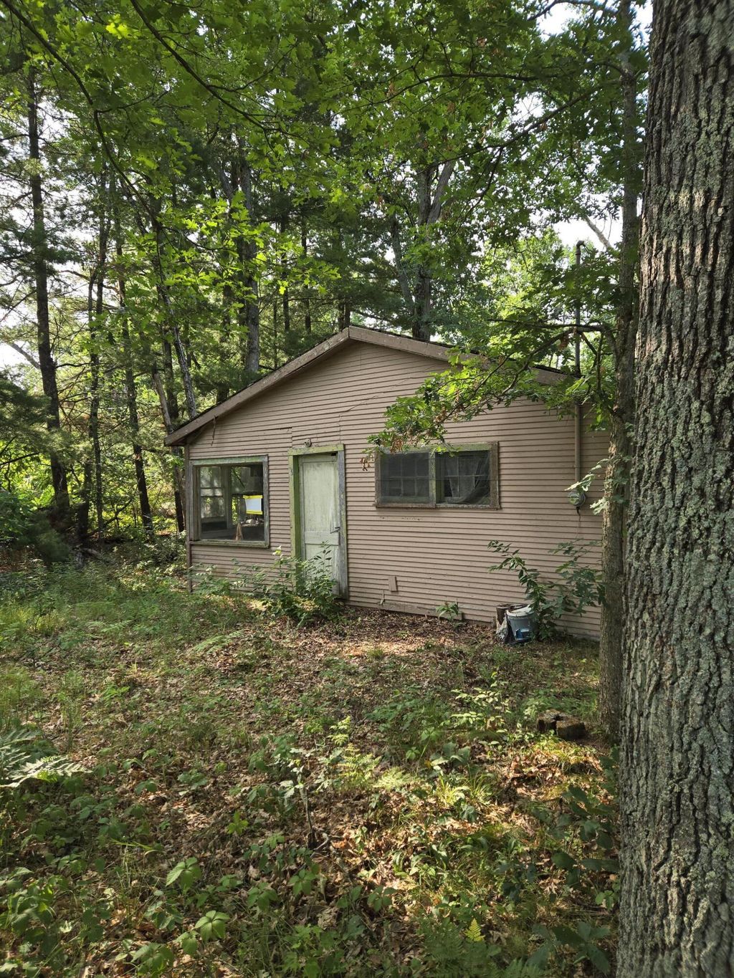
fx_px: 650
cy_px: 489
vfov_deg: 73.9
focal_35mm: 23
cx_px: 367
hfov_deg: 58.9
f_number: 1.8
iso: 25
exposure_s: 1/152
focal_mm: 5.4
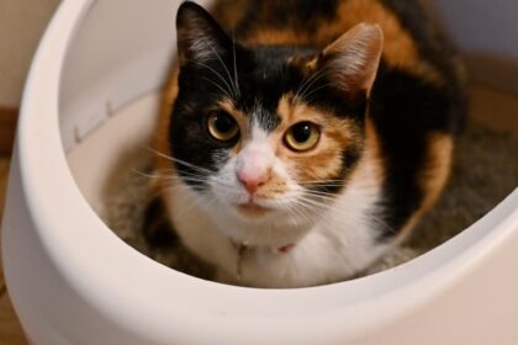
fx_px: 604
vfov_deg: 31.9
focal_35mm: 42
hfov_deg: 46.4
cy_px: 172
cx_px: 259
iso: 3200
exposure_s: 1/125
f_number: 2.8
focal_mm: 28
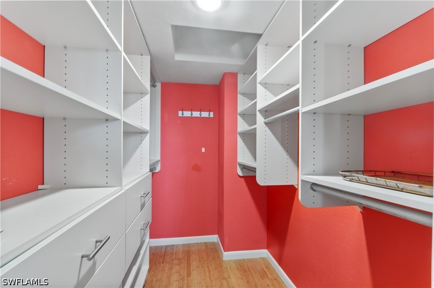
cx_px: 217
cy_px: 144
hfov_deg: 95.1
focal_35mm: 16
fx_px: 199
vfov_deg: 71.9
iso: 200
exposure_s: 1/1.25
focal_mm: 11
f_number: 8
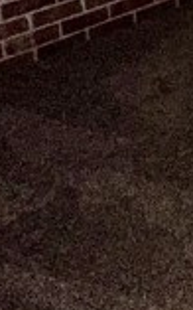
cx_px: 575
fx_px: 817
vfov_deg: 18.2
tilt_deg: -7.1
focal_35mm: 97
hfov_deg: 10.1
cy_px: -197
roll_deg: +0.3
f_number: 2.2
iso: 250
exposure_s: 1/30
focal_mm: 2.22
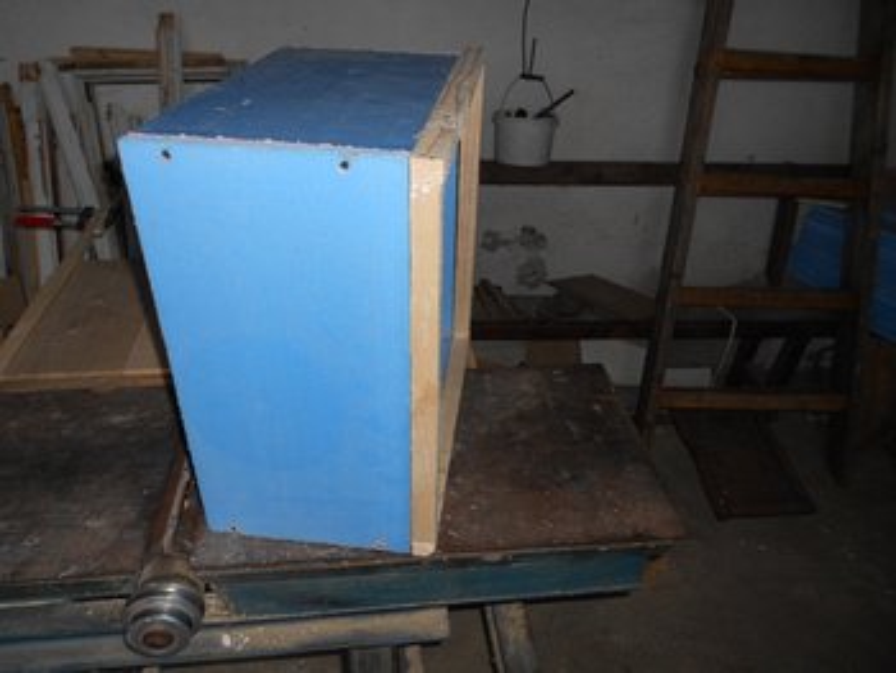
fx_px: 673
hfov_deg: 67.3
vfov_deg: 53.1
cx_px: 448
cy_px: 336
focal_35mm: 26
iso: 80
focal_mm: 4.6
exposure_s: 1/25
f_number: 3.2
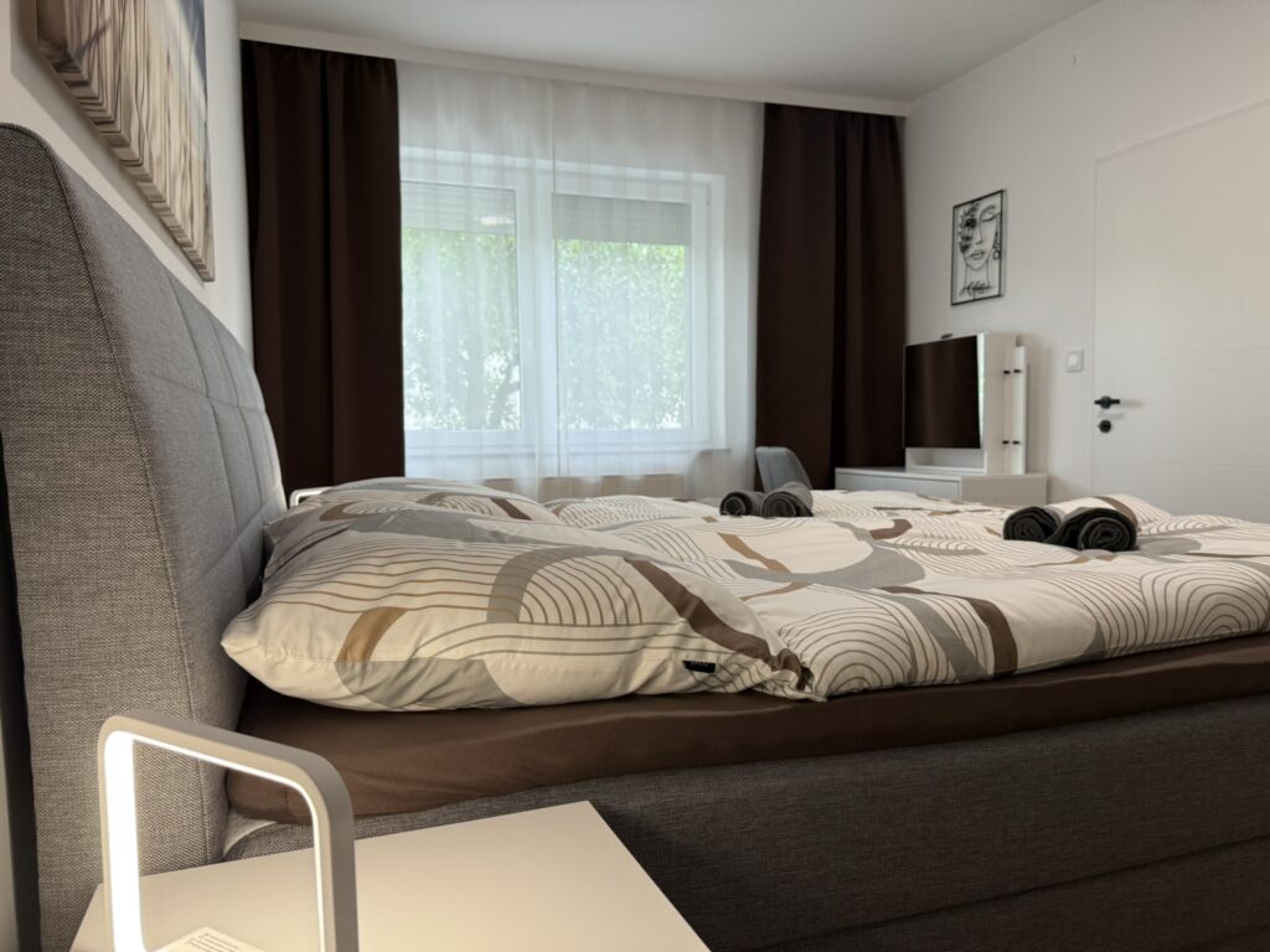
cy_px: 476
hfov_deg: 71.6
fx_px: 881
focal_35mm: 24
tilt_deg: -2.5
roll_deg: +1.1
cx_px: 635
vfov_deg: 56.8
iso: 200
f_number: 1.78
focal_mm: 6.76
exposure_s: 1/117
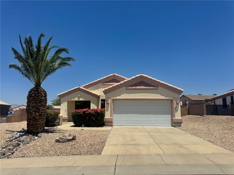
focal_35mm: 24
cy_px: 88
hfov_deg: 71.6
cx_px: 117
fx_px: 162
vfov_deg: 56.8
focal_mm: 6.76
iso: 80
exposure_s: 1/10417
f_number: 1.78
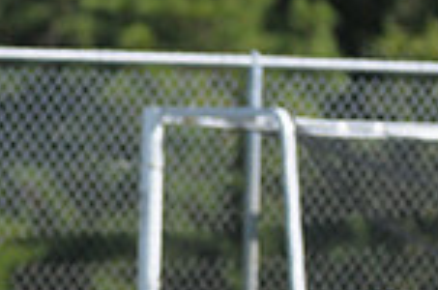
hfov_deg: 1.6
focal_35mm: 1265
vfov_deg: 1.1
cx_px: -281
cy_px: 512
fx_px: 15358
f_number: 4
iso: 640
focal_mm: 220
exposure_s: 1/3200
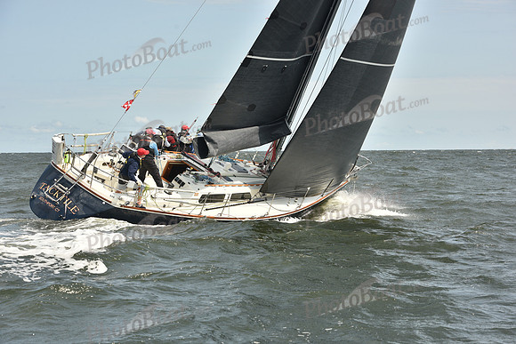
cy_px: 172
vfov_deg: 13.7
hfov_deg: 20.4
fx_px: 1434
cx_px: 258
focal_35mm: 100
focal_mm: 100
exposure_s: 1/800
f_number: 8
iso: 250
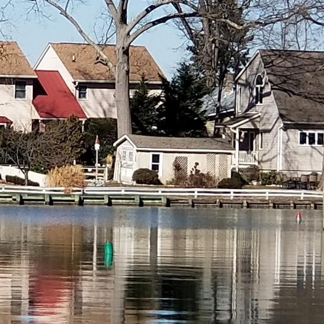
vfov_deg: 10.2
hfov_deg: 10.2
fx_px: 1821
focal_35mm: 172
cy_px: 105
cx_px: 114
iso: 25
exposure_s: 1/1033
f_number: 2.4
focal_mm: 6
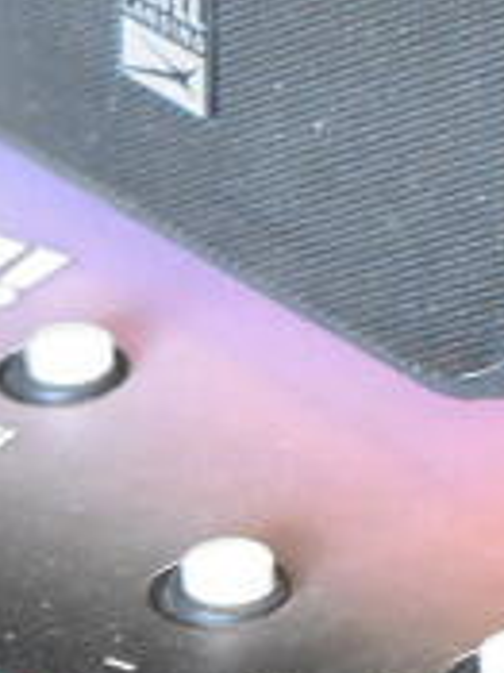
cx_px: 242
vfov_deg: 5.0
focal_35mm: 392
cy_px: -711
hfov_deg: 3.8
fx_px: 7619
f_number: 5.6
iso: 8000
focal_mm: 52
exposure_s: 1/80
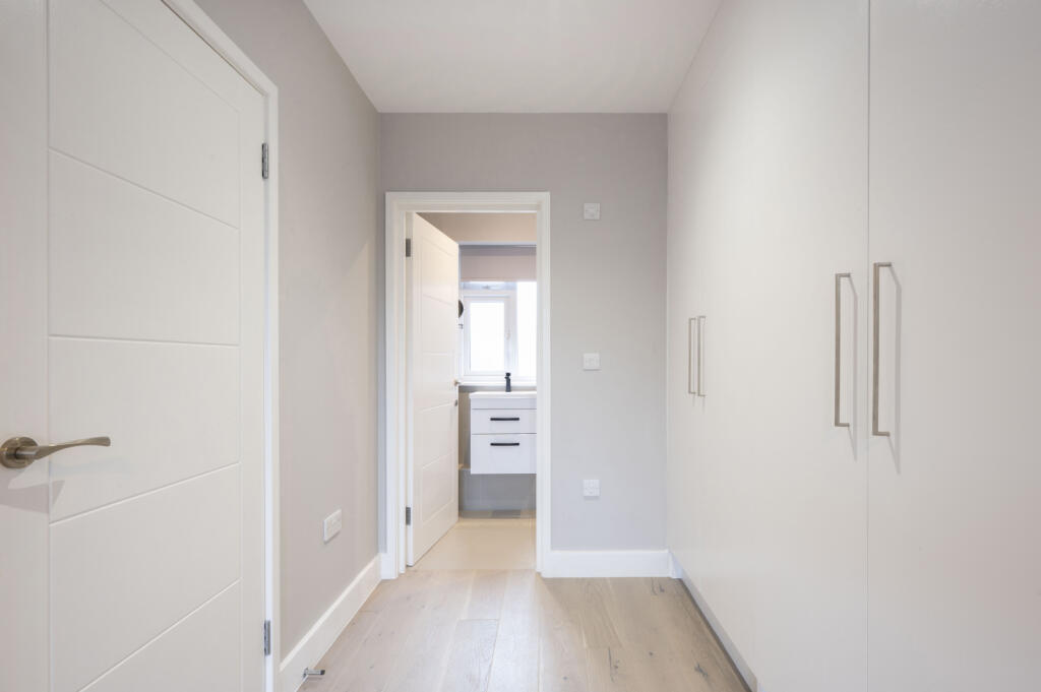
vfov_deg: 73.7
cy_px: 346
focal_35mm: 16
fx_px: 462
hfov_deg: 96.8
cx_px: 520
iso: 250
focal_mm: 16
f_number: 16
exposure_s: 1.3
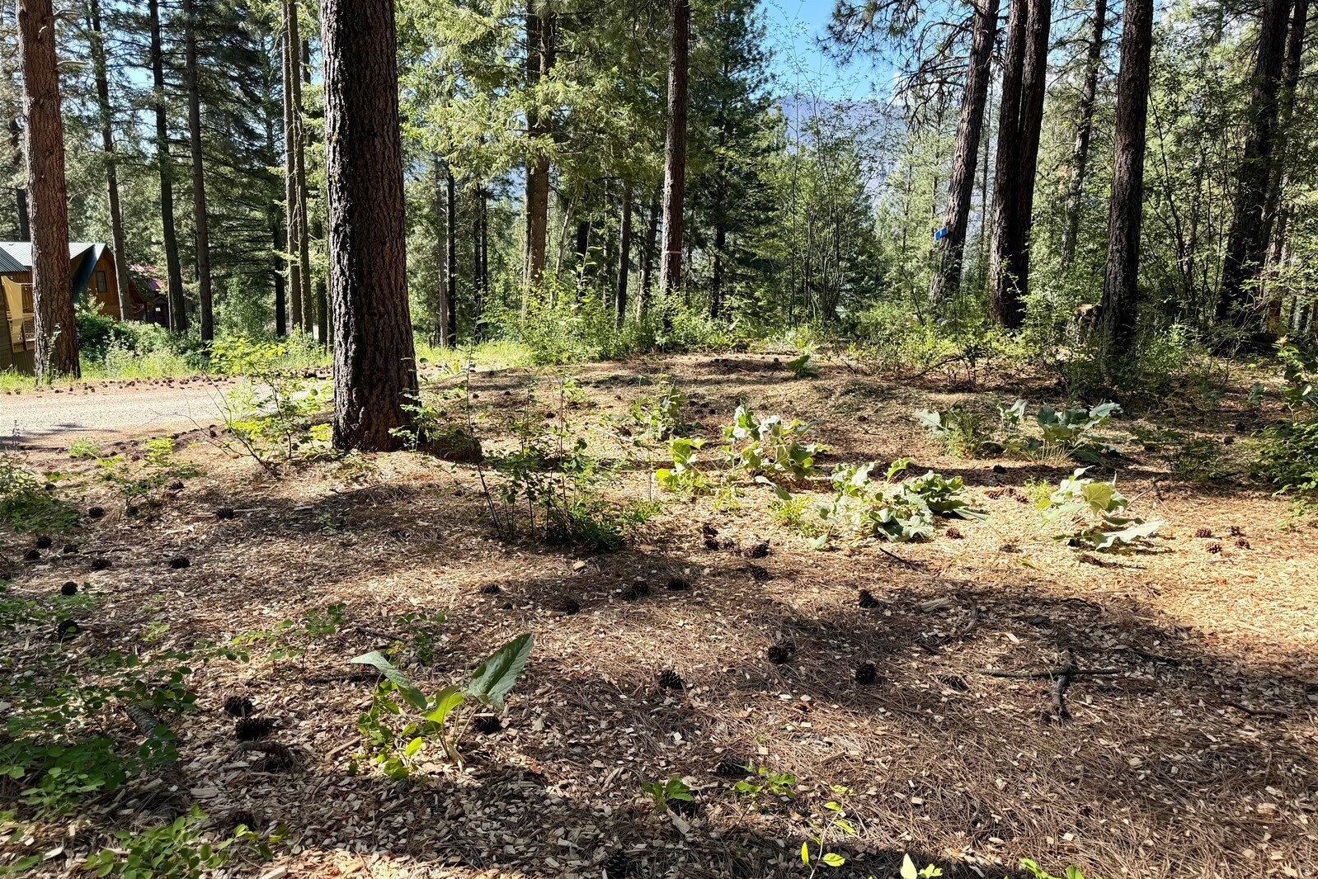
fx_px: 915
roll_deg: +0.1
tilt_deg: -13.0
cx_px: 659
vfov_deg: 51.2
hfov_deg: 71.5
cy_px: 469
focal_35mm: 25
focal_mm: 6.76
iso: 80
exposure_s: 1/1314
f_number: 1.78
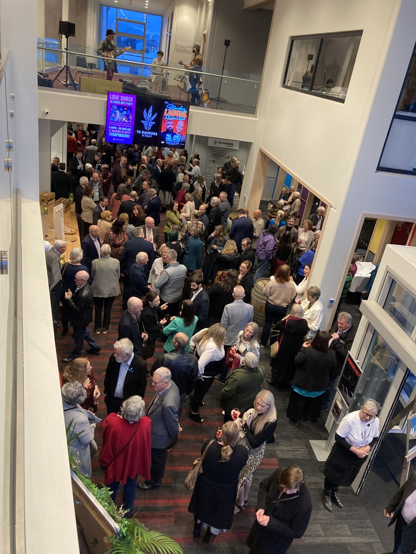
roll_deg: -9.5
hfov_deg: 49.7
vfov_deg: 63.4
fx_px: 449
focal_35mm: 28
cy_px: 277
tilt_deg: -24.0
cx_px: 208
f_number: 1.8
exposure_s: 1/50
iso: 250
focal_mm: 3.99
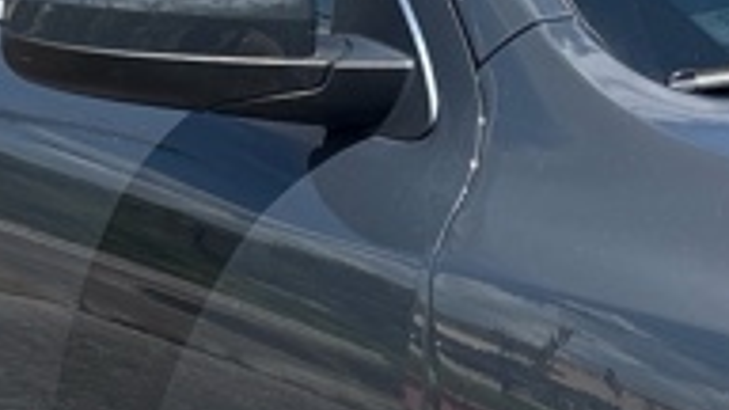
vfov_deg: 7.9
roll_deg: -0.3
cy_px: 642
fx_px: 2919
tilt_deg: -18.6
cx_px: 938
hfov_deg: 13.7
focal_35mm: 151
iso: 64
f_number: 1.6
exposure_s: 1/2865
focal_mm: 5.96
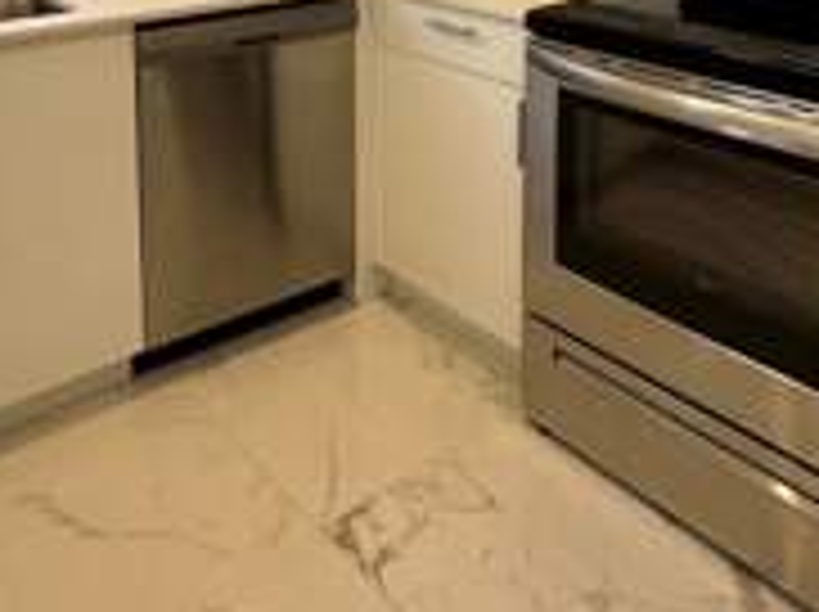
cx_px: 351
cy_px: -81
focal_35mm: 37
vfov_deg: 33.1
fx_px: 874
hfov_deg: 50.0
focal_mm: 2.22
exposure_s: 1/120
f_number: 2.2
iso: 125
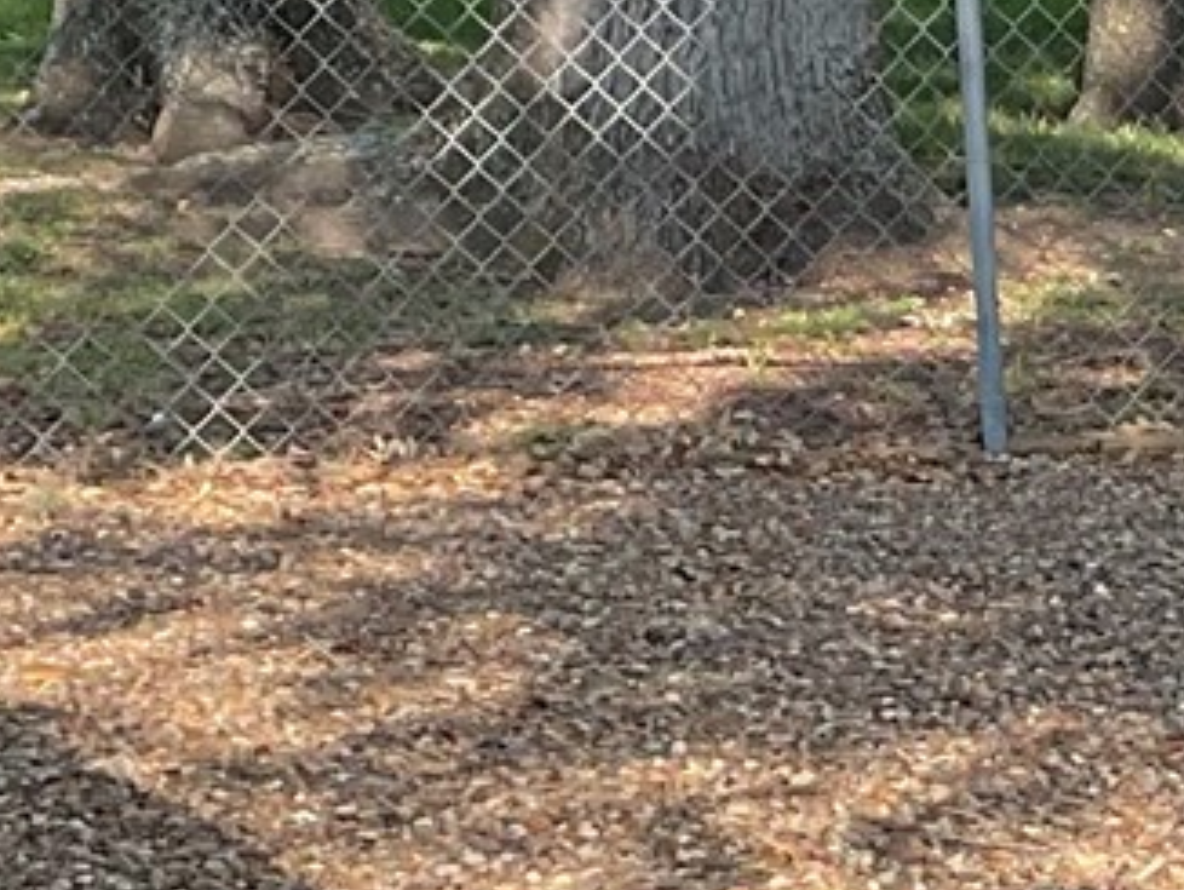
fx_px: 6230
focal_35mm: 182
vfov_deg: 8.1
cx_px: 1435
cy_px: 832
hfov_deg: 10.7
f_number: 1.8
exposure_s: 1/156
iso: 16
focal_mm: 3
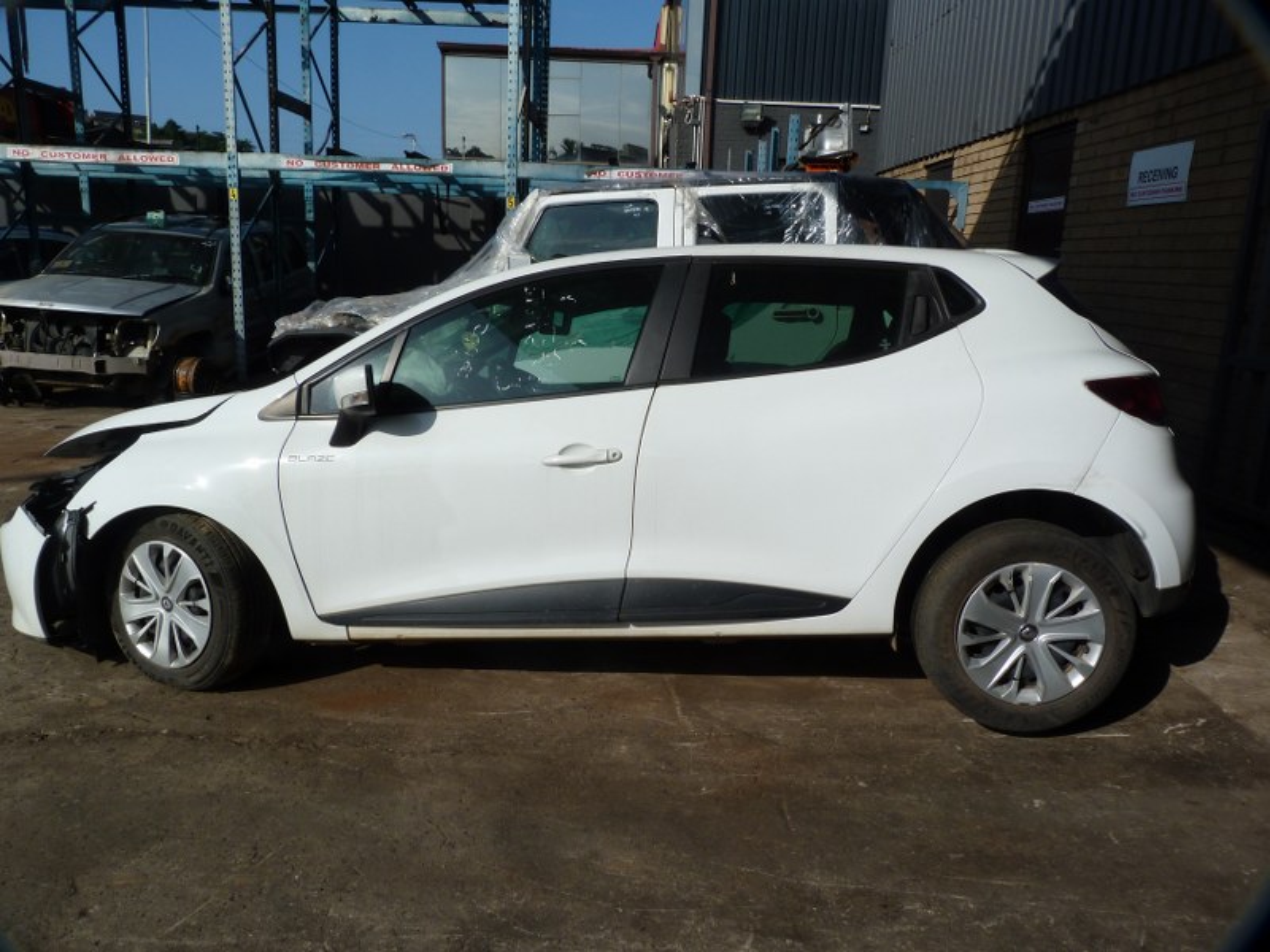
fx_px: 917
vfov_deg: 54.9
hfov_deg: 69.4
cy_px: 476
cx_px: 635
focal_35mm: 25
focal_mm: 4.5
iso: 80
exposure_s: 1/640
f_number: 5.6
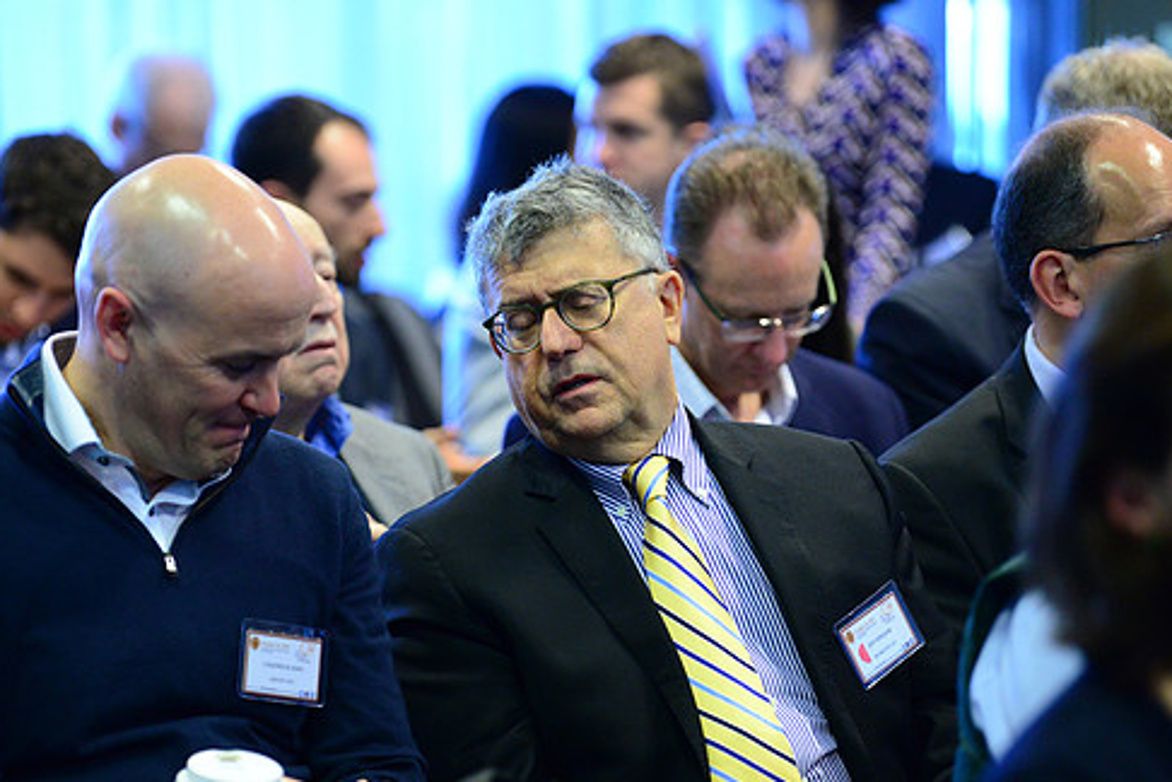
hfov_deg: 12.3
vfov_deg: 8.2
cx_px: 533
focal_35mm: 167
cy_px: 457
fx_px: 5436
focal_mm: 140
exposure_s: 1/200
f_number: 2.8
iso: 4000
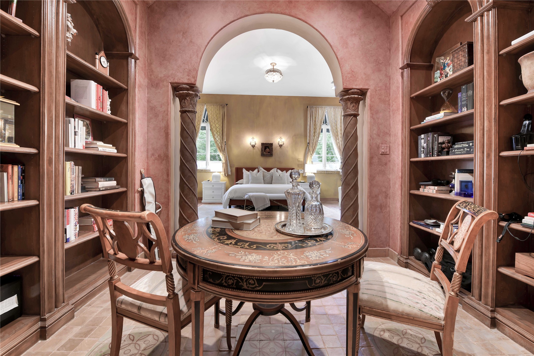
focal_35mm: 15
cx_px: 267
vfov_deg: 77.3
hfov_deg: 100.4
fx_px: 222
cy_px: 178
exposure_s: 1/2
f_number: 8
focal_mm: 15
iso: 100
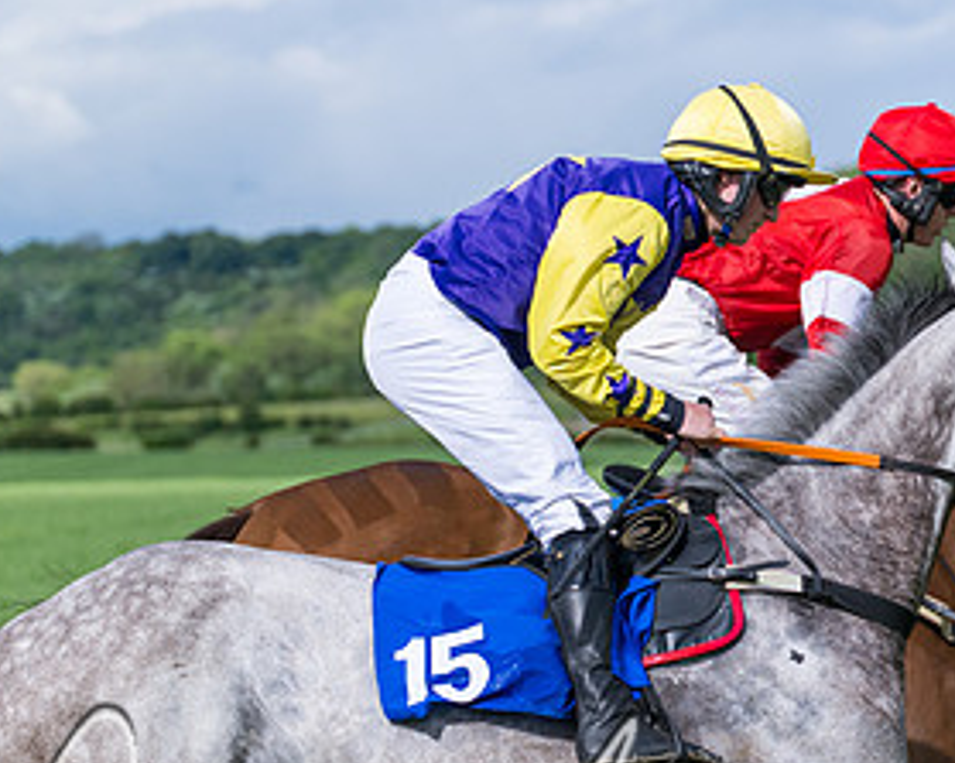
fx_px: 6301
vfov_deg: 6.9
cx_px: 714
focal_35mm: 223
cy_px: 623
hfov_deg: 8.7
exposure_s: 1/5000
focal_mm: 98
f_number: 4
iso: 400
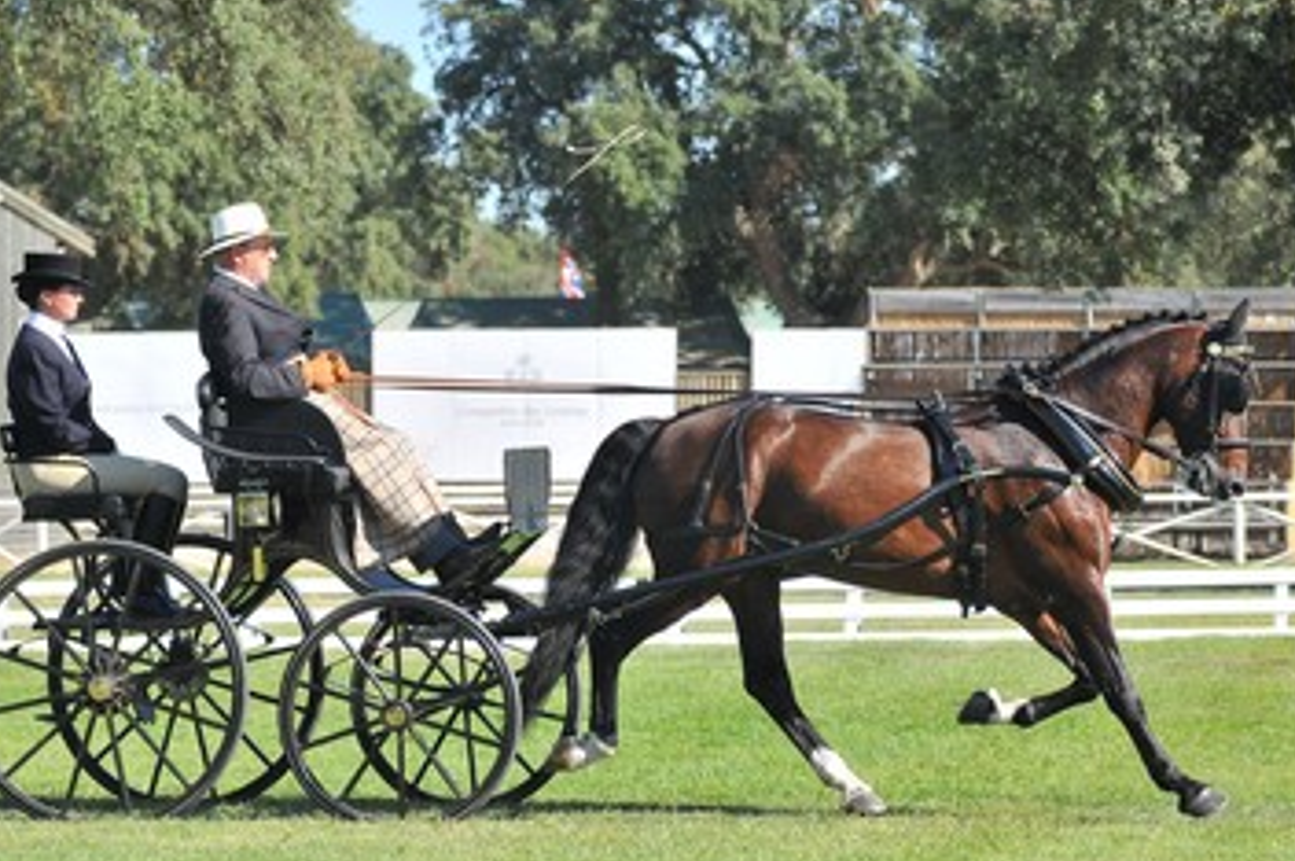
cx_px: 681
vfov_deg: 6.4
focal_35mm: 215
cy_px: 458
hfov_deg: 9.6
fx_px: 7727
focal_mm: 112
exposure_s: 1/800
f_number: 5
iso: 320
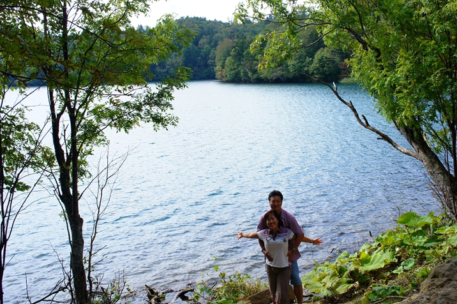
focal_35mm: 39
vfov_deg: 34.5
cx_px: 242
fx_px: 489
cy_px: 143
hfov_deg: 50.1
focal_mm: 23
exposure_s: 1/100
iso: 200
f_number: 11
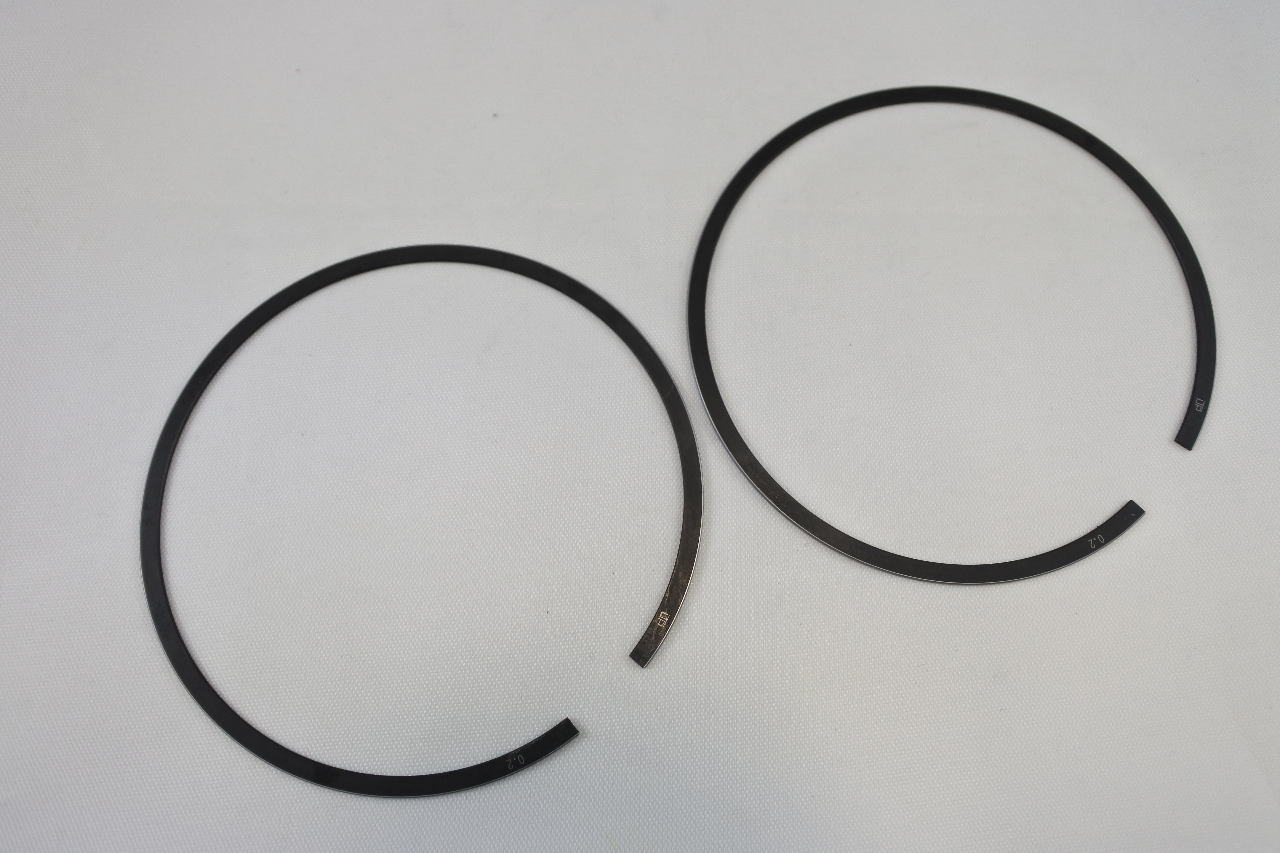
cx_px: 640
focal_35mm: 29
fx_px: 1031
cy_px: 426
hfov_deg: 63.7
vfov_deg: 45.0
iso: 280
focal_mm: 10.9
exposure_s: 1/250
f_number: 3.5
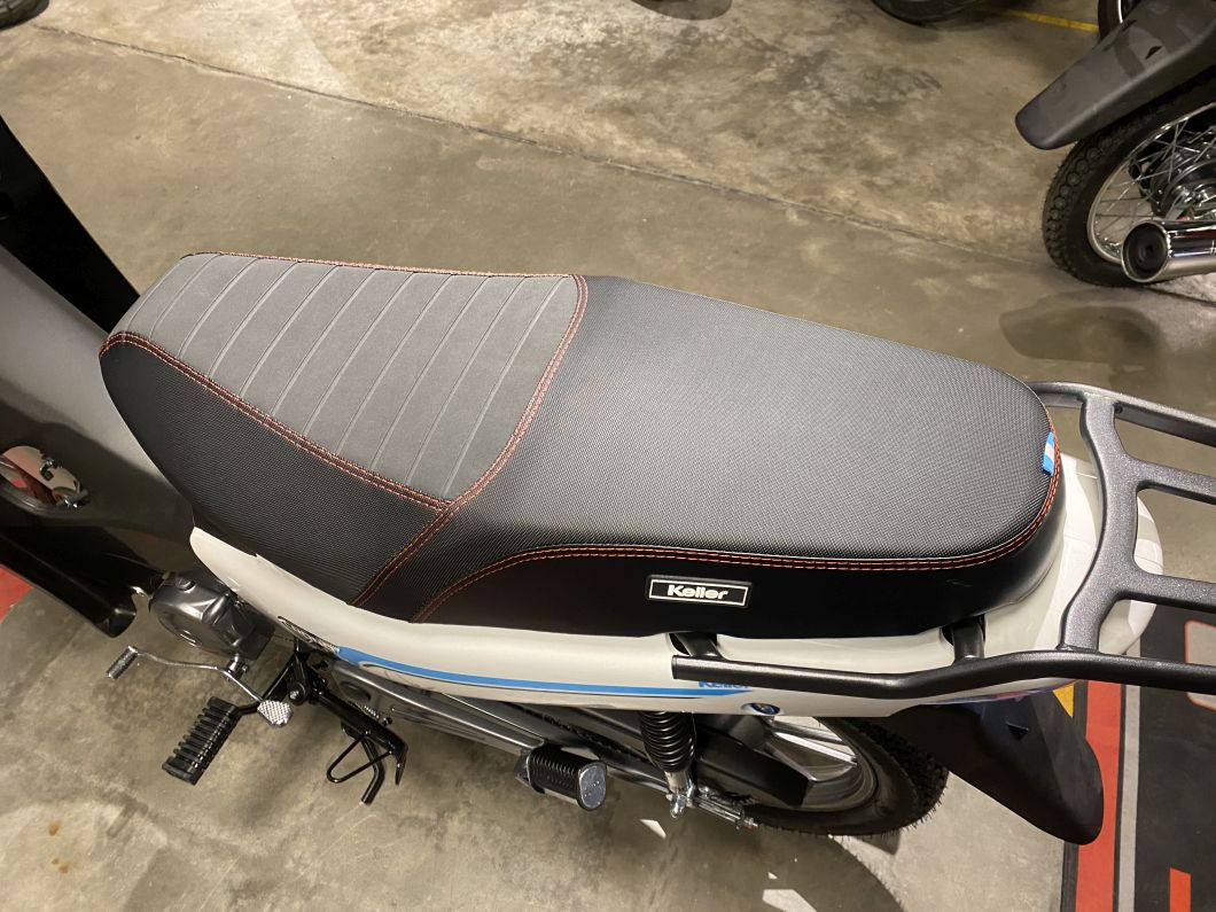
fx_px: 913
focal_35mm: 26
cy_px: 456
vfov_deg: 53.1
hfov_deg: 67.3
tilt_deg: -52.3
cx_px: 608
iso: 200
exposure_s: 1/50
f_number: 1.8
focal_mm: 4.25
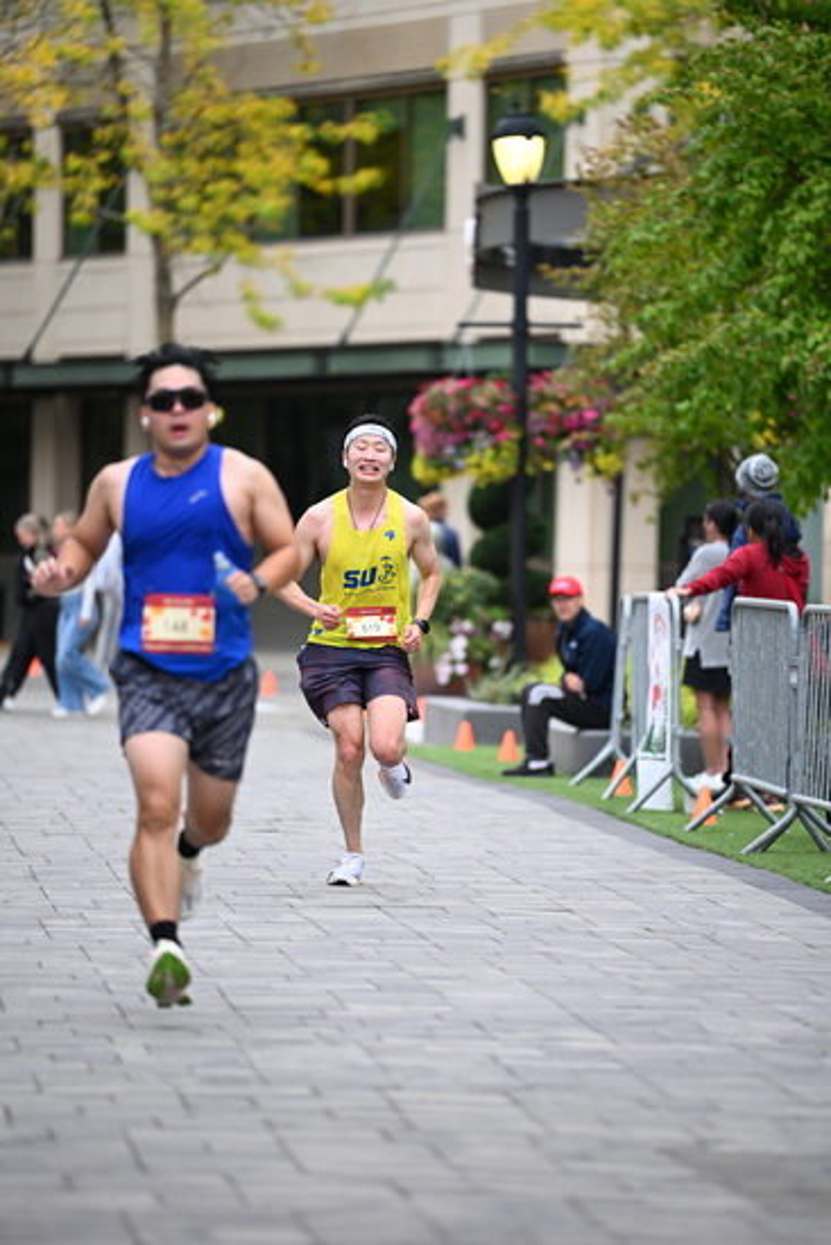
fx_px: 6920
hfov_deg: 6.9
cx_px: 416
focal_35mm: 200
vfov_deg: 10.3
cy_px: 622
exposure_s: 1/1600
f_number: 2.8
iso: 1000
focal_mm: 200
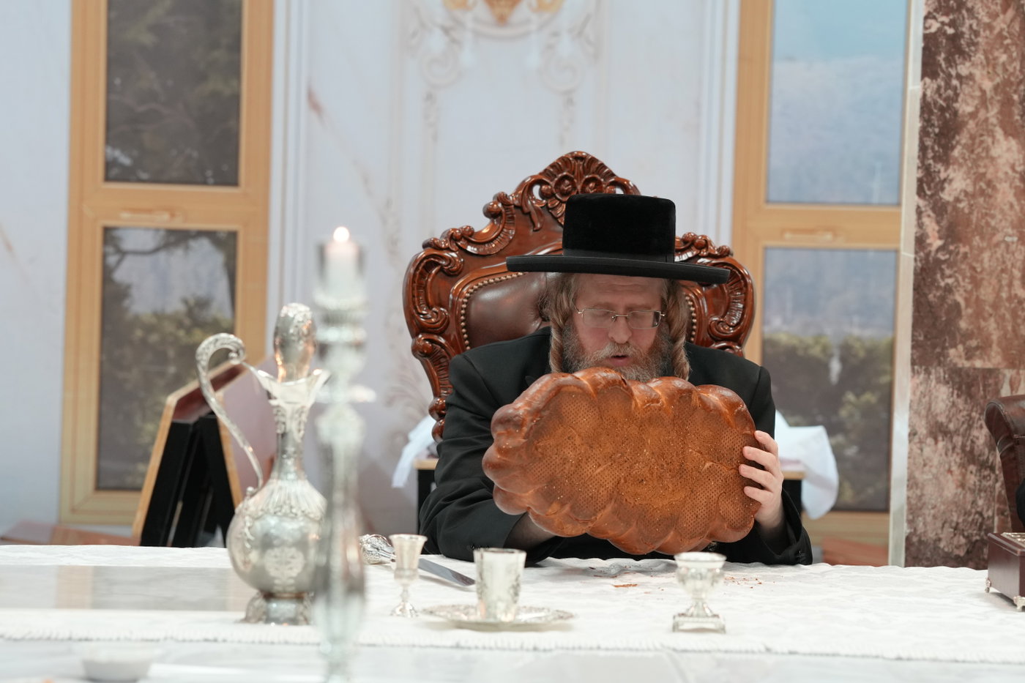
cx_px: 512
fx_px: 4469
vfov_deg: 8.7
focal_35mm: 157
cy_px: 342
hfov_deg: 13.1
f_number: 4
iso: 1000
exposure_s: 1/160
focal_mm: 105
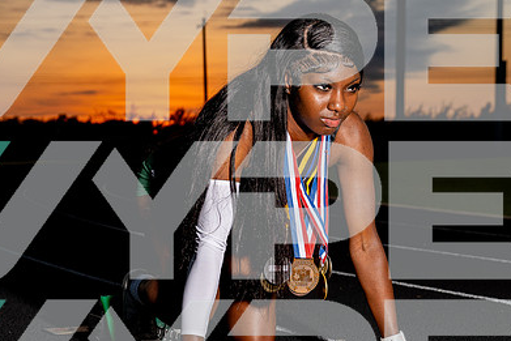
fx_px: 1235
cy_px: 211
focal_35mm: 87
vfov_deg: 15.7
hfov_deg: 23.3
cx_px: 206
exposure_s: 1/1000
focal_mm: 56
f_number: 5.6
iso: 200
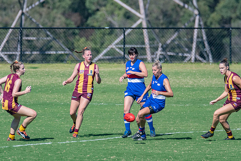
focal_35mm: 1034
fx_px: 6926
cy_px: 74
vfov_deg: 1.3
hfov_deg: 2.0
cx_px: 113
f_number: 8
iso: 800
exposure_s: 1/2500
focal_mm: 600
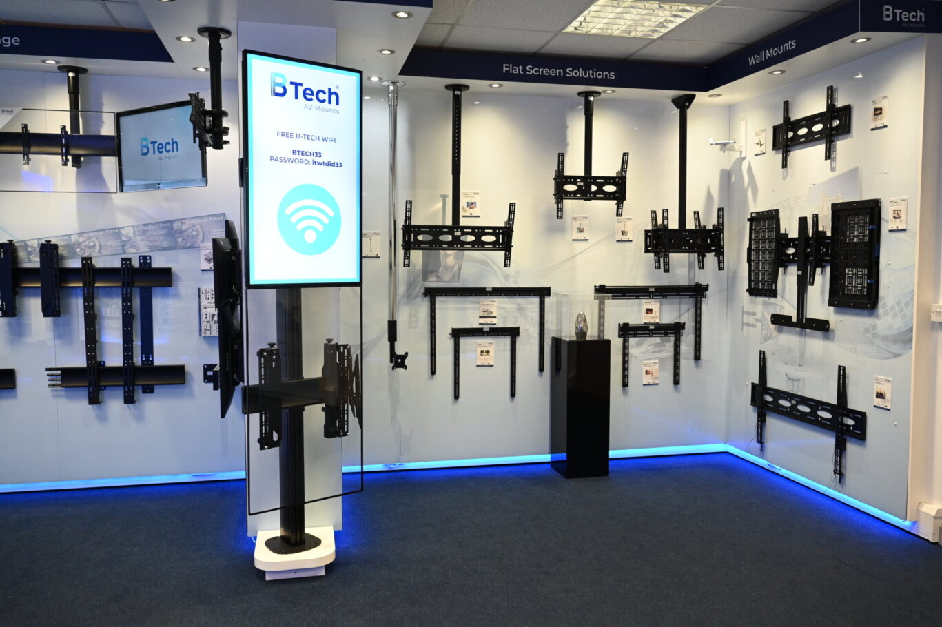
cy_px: 314
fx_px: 772
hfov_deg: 62.8
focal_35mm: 30
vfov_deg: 44.2
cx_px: 471
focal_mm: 29.5
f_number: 5
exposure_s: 1/125
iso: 2000
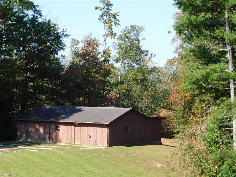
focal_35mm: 91
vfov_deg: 16.2
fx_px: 620
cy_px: 88
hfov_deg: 21.5
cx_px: 118
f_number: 4.5
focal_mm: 16.1
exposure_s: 1/320
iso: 125
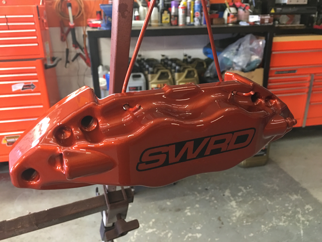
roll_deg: +0.7
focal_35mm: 29
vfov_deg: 48.2
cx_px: 161
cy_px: 121
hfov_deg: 61.7
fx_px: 270
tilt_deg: -20.5
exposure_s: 1/8
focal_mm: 4.15
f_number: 2.2
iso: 100
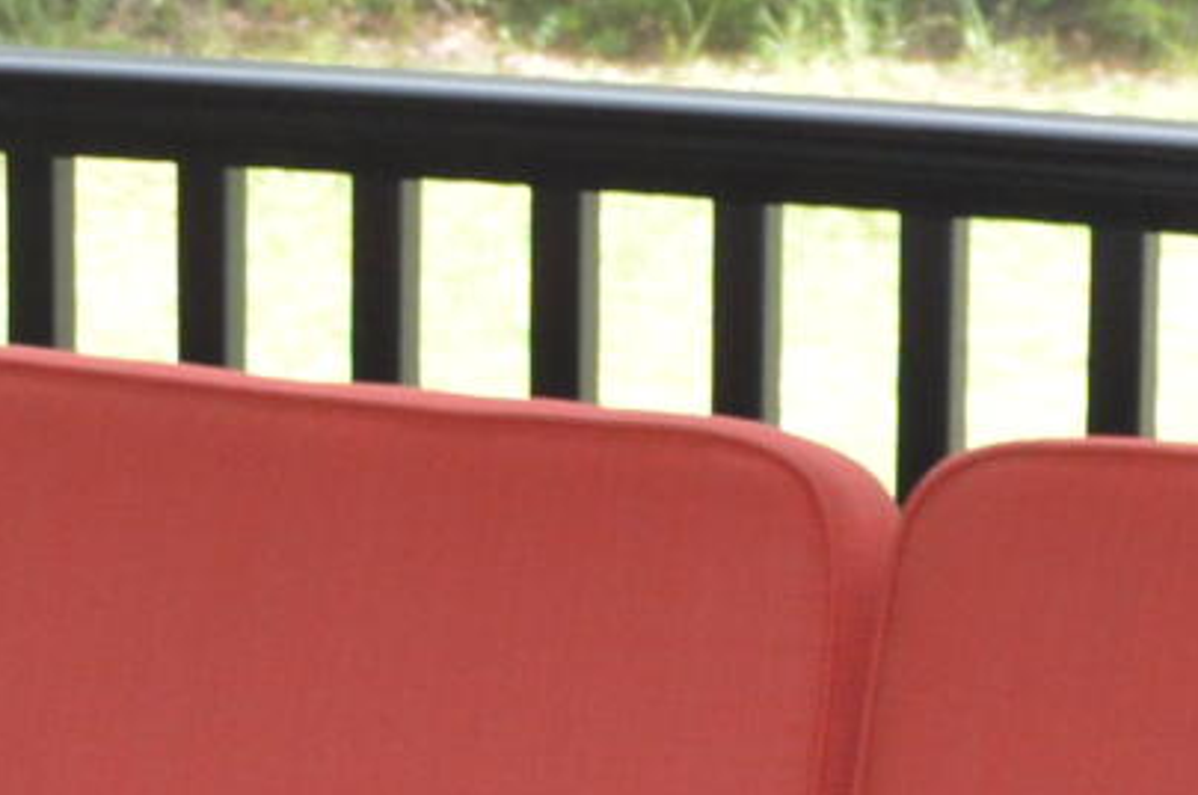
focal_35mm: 223
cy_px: 653
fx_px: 7409
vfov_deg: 6.1
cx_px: 12
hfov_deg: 9.2
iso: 400
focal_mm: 20
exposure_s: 1/200
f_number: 3.8
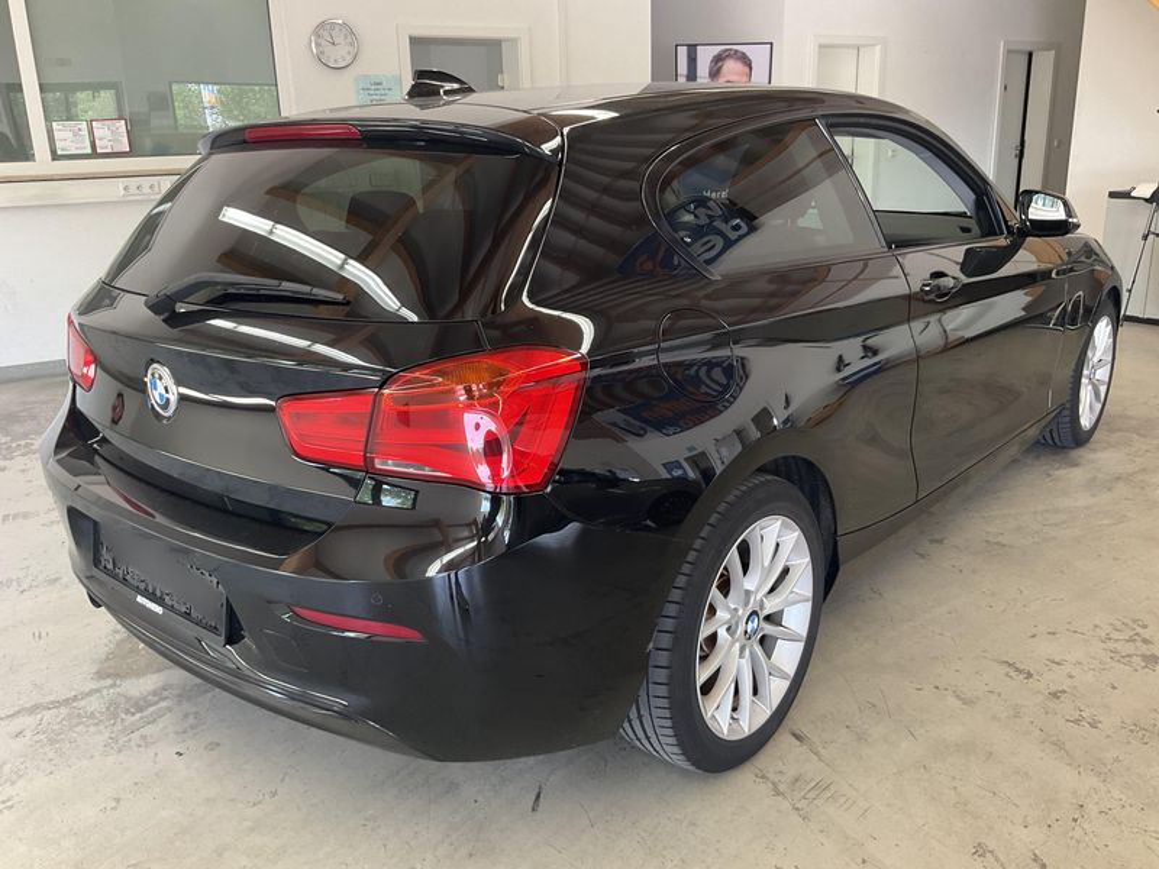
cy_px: 434
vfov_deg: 48.2
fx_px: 971
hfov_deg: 61.7
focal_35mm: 29
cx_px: 580
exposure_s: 1/60
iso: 80
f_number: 1.8
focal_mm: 3
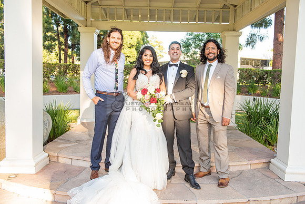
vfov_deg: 38.9
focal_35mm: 34
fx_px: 288
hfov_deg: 55.8
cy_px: 102
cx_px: 152
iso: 400
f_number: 5.6
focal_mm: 34
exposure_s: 1/200
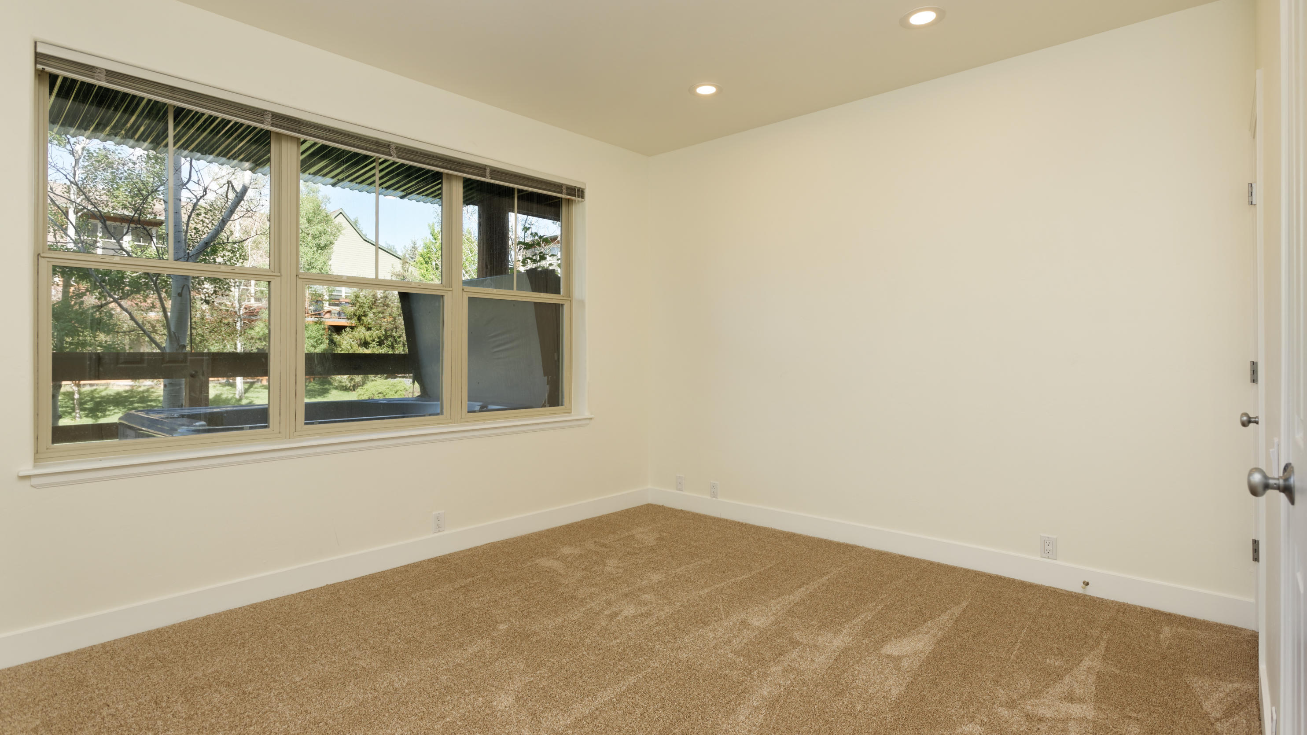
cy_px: 338
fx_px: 624
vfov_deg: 60.9
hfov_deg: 92.7
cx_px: 653
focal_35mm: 18
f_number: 7.1
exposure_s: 1/40
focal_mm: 17
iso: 400
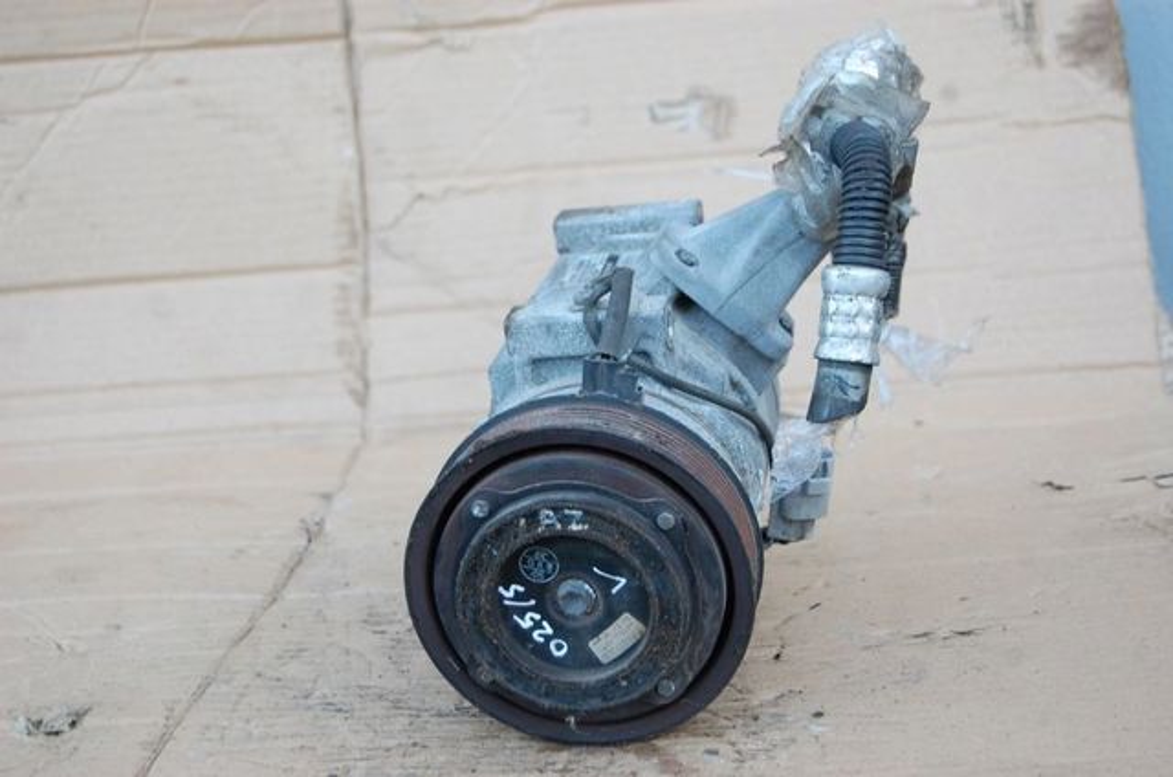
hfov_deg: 29.9
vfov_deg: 20.1
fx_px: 2195
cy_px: 388
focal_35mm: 68
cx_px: 586
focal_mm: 45
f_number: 5.3
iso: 400
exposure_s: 1/60
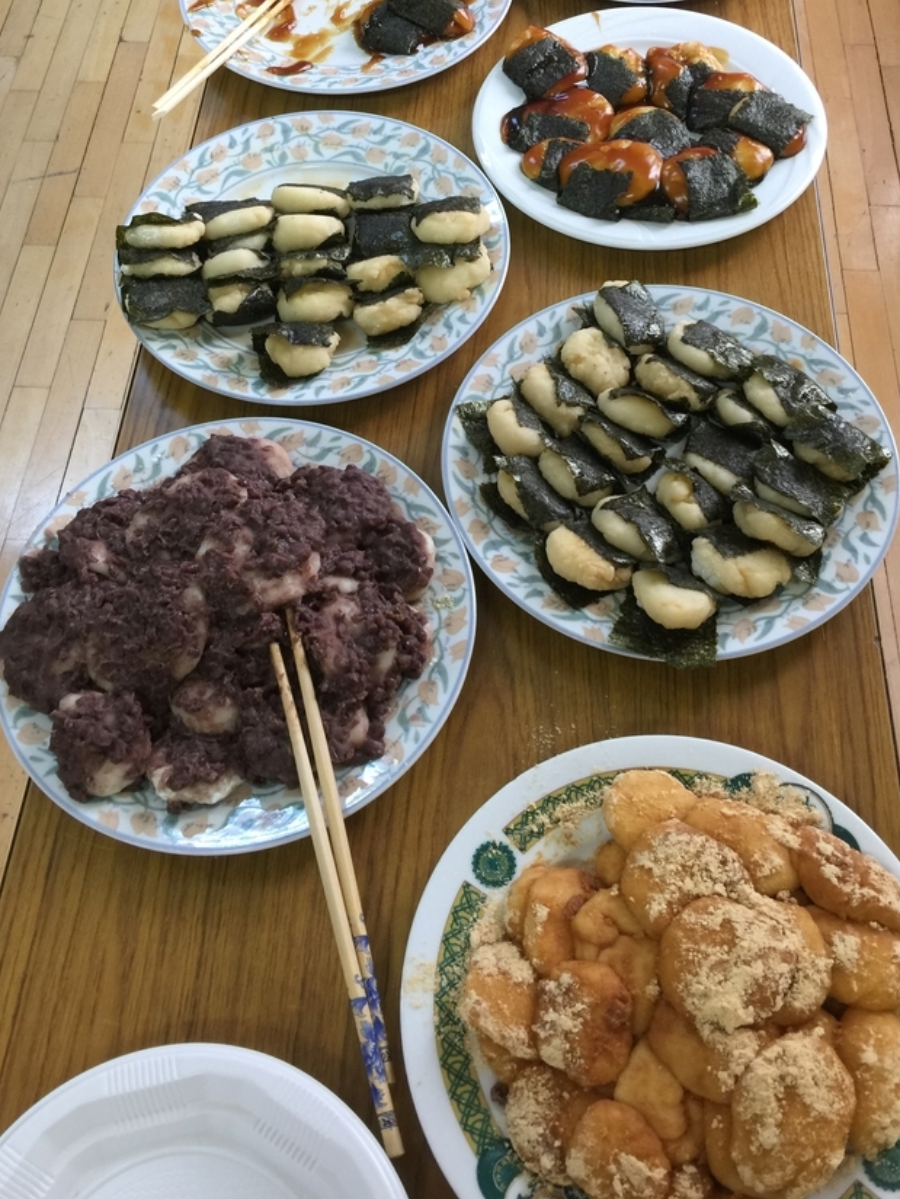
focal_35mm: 36
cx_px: 435
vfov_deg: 51.0
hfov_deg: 39.7
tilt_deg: -55.8
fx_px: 1248
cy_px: 469
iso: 50
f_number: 2.2
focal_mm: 4.15
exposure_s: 1/17
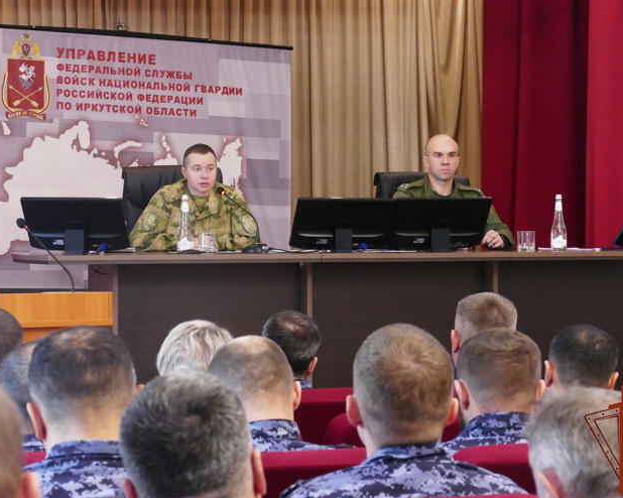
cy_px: 251
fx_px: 2415
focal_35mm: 131
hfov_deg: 14.7
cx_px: 308
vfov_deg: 11.8
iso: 2500
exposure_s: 1/20
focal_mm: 41.85
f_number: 5.6
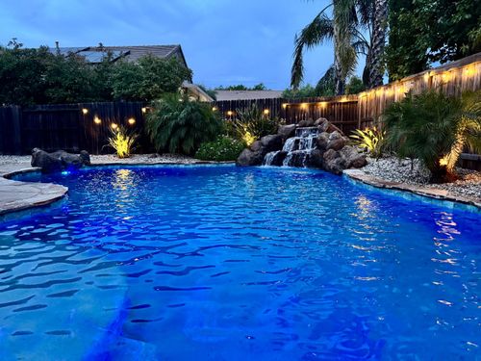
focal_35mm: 24
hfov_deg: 71.6
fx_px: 333
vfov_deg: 56.8
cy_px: 180
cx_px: 240
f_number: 1.78
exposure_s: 1/40
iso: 800
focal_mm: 6.76
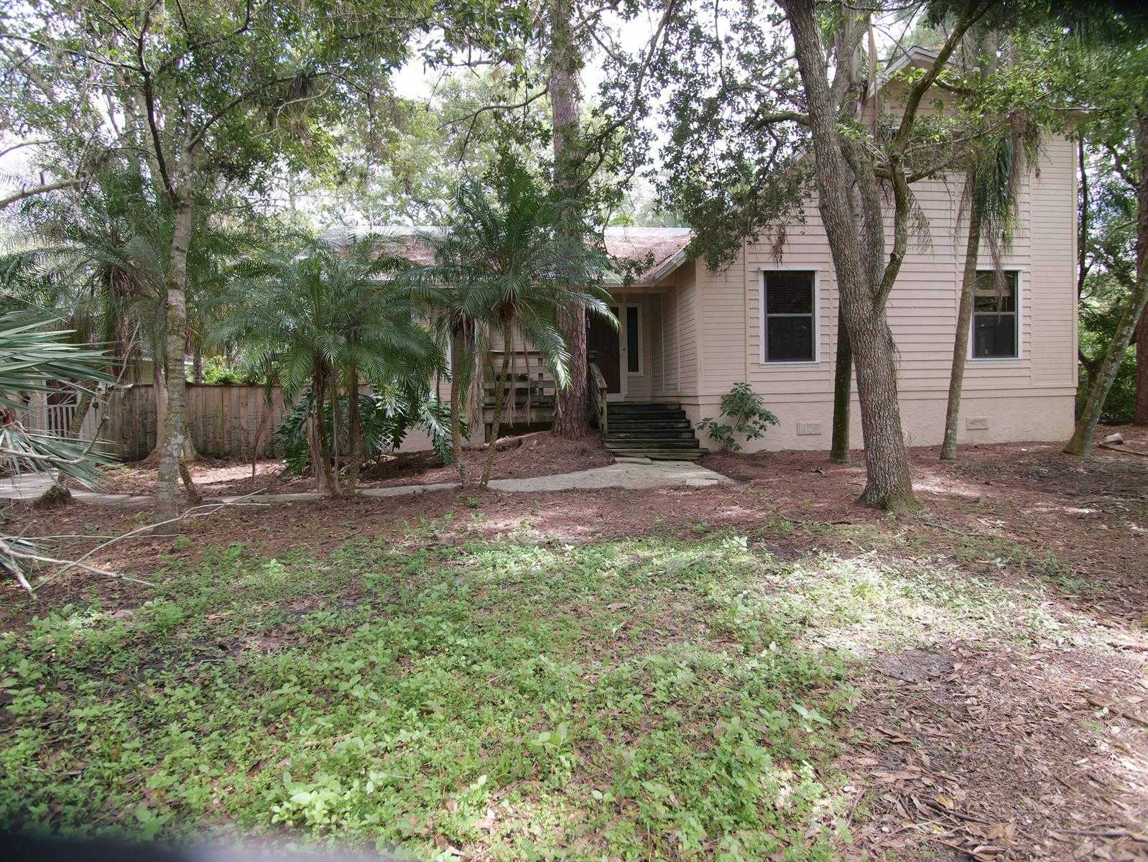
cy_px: 431
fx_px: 531
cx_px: 574
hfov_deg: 94.5
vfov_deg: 78.2
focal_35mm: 16
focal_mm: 8
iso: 100
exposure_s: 1/125
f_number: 2.2
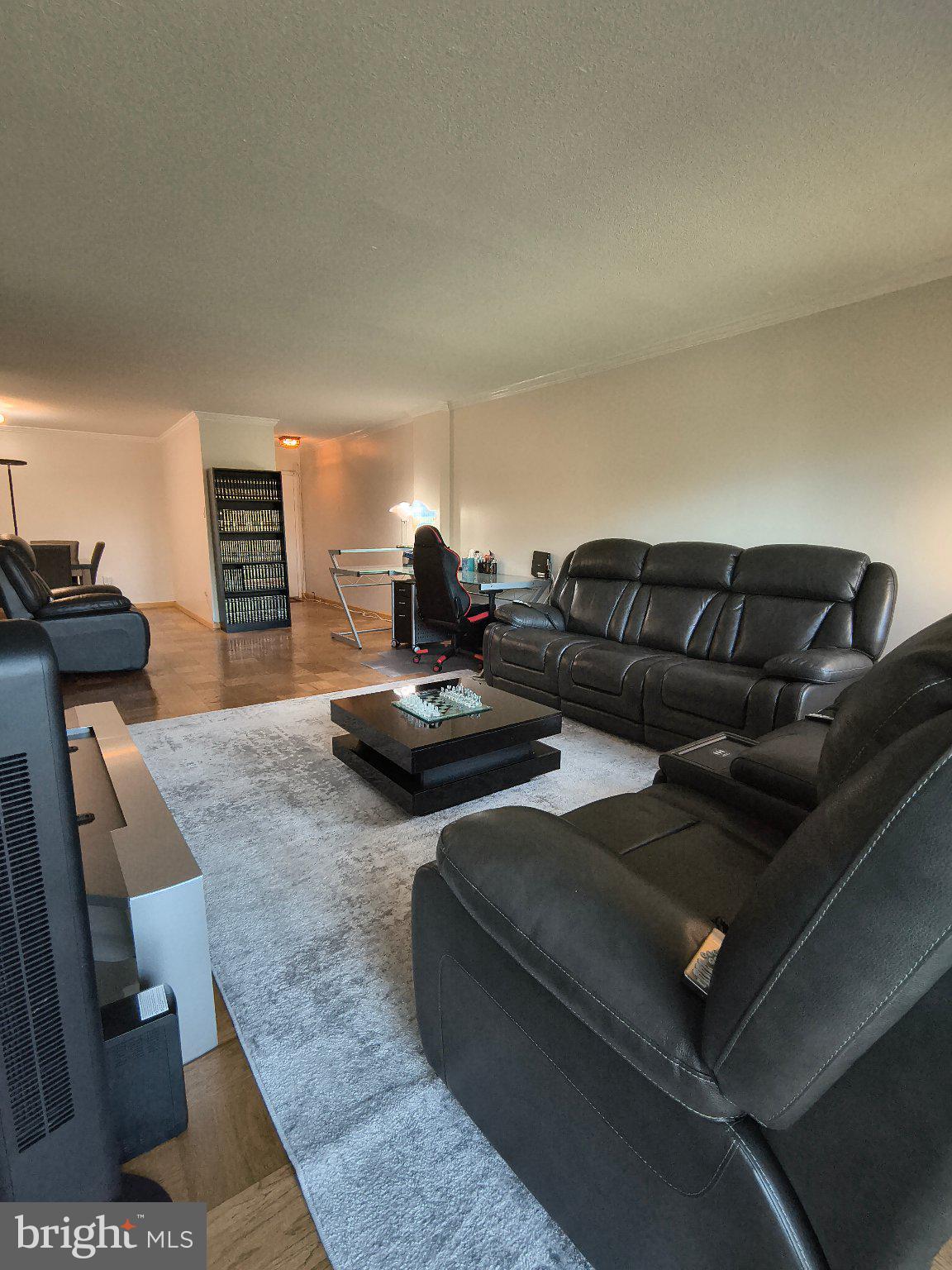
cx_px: 476
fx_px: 440
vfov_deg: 110.5
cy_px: 635
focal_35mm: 12
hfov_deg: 94.5
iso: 738
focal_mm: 2.13
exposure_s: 1/120
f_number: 2.2
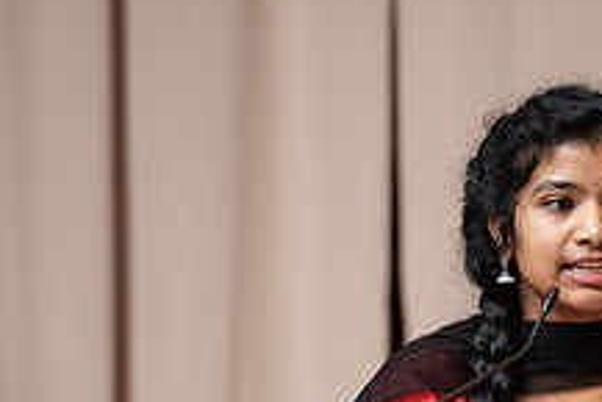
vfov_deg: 2.6
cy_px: 475
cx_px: 627
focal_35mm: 535
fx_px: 8952
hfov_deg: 3.8
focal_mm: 200
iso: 1250
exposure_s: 1/200
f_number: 3.2
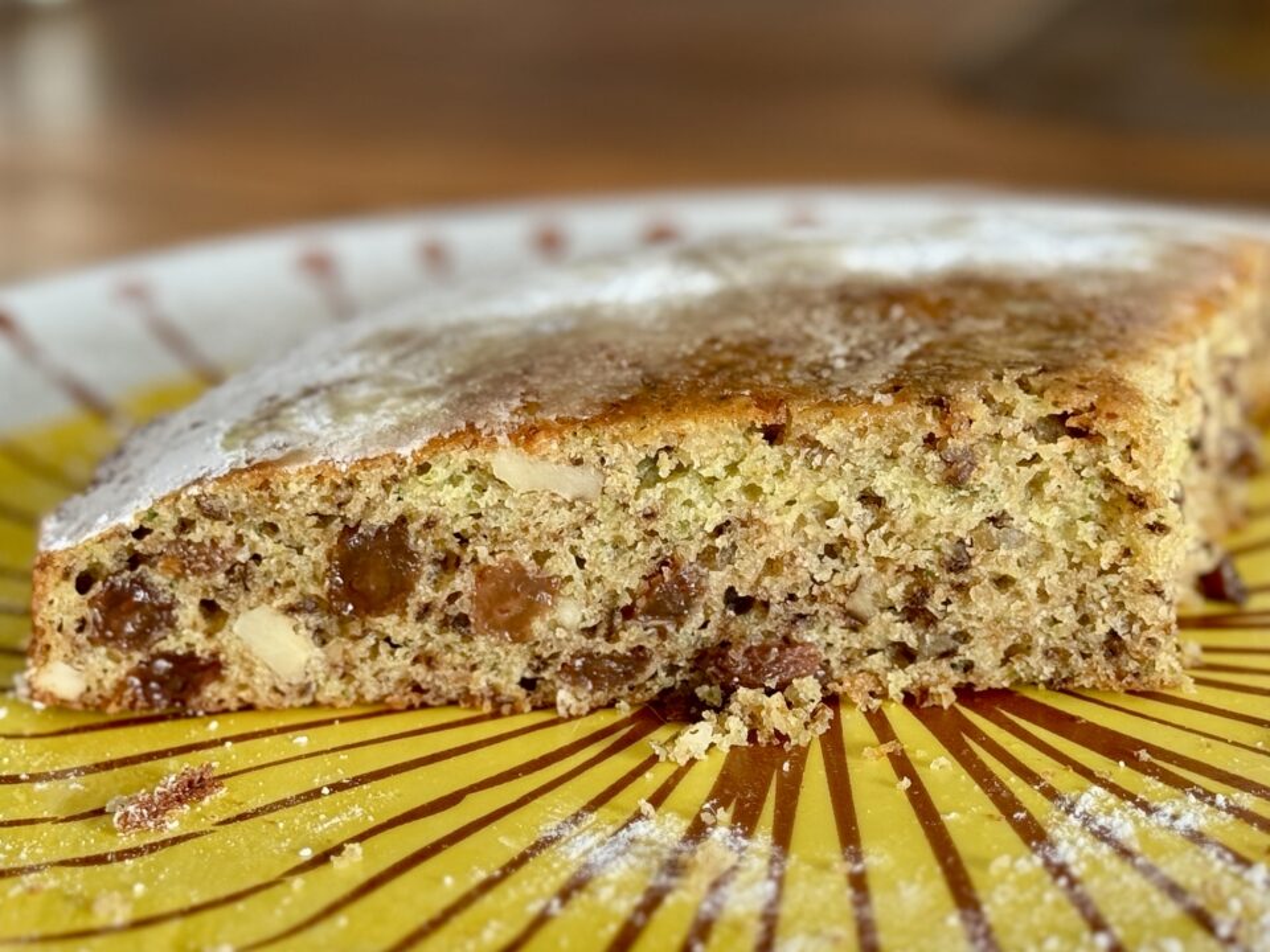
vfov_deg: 30.3
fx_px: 1761
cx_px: 635
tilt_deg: -19.6
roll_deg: -0.1
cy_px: 476
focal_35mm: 48
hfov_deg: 39.7
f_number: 1.78
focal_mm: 6.76
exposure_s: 1/77
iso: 100
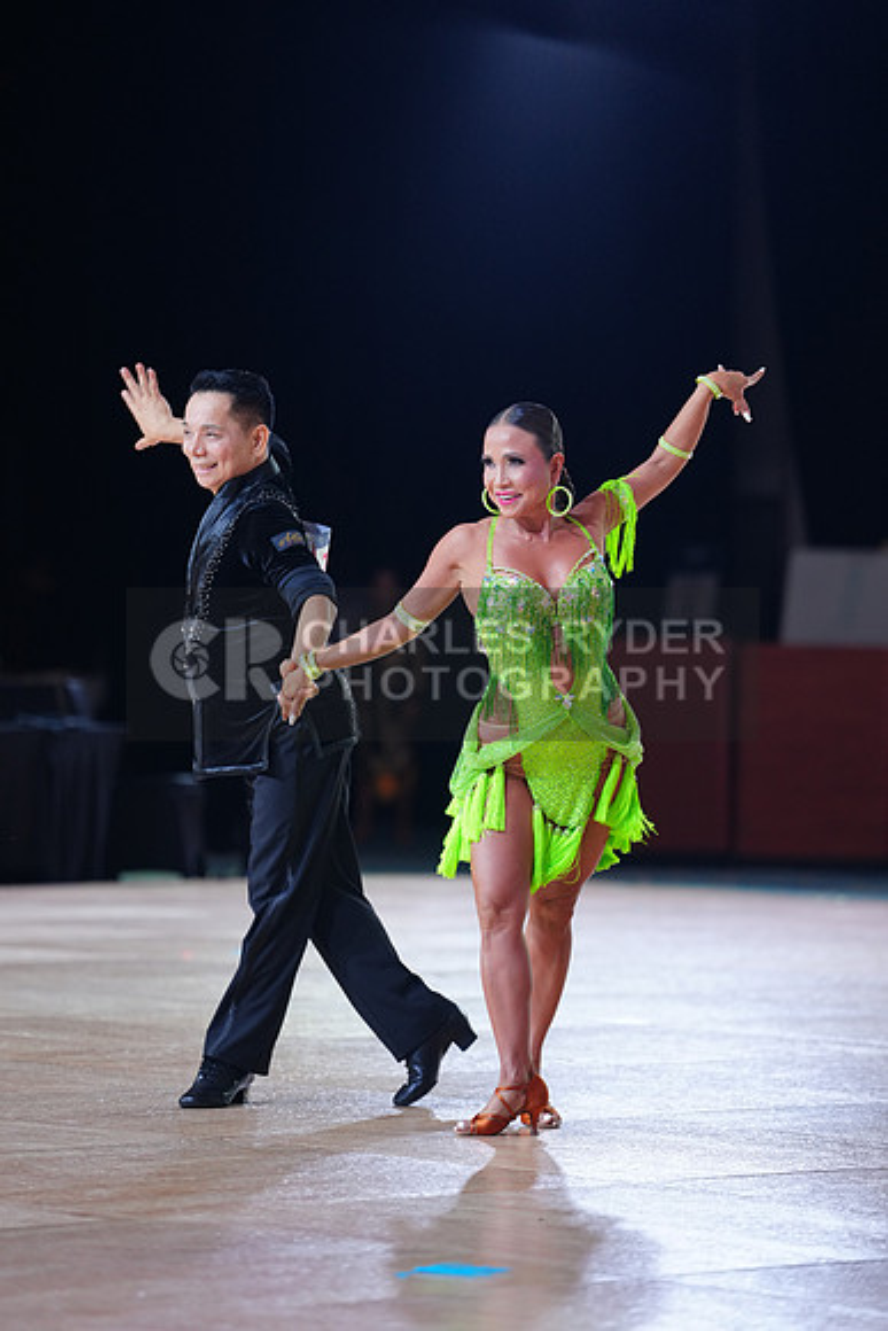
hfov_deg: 9.2
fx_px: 5546
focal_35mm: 150
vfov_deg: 13.7
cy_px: 666
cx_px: 444
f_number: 2.8
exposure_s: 1/500
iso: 800
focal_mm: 150
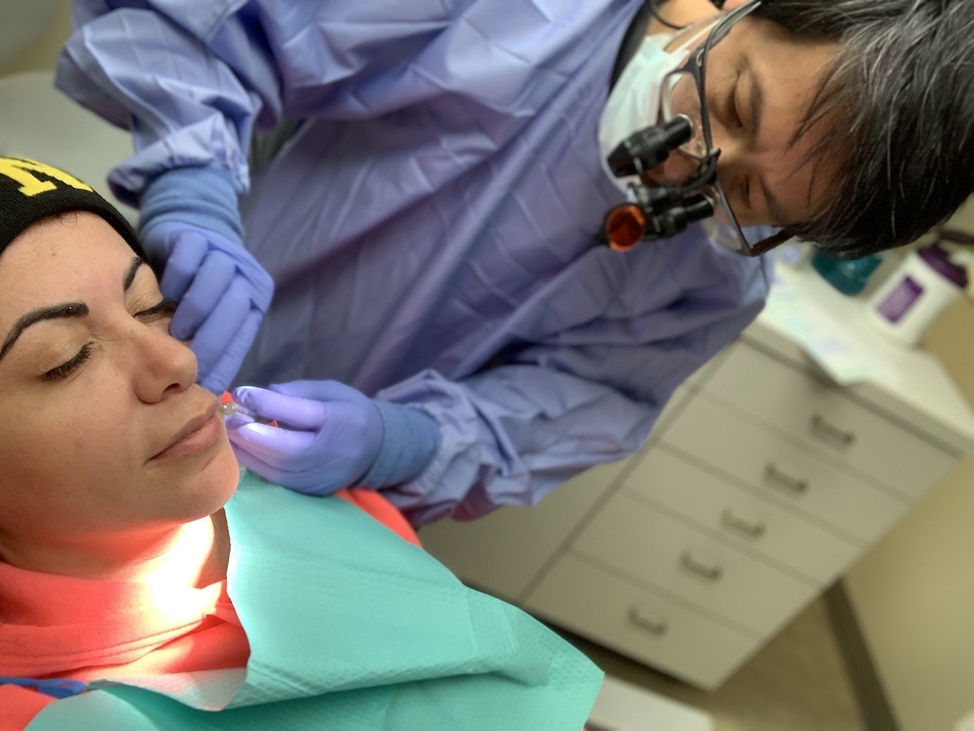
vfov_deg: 44.2
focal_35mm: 32
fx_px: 900
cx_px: 487
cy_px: 366
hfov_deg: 56.8
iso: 80
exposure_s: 1/60
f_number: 2.2
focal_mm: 2.87
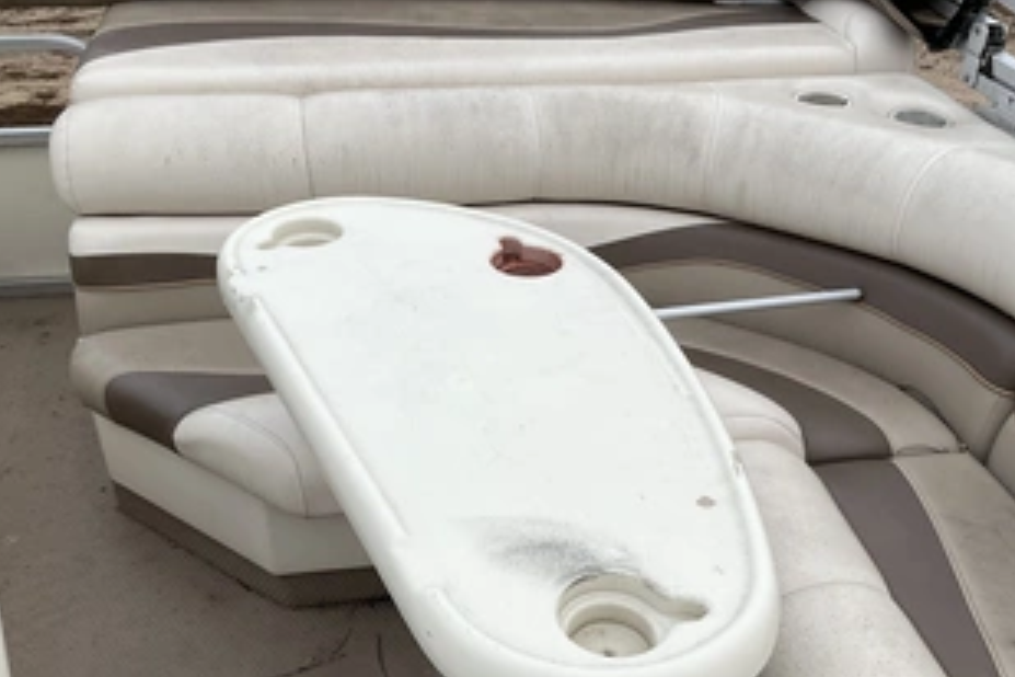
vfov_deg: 34.2
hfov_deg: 49.5
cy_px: 385
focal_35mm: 39
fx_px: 1099
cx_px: 526
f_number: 1.8
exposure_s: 1/251
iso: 25
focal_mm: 3
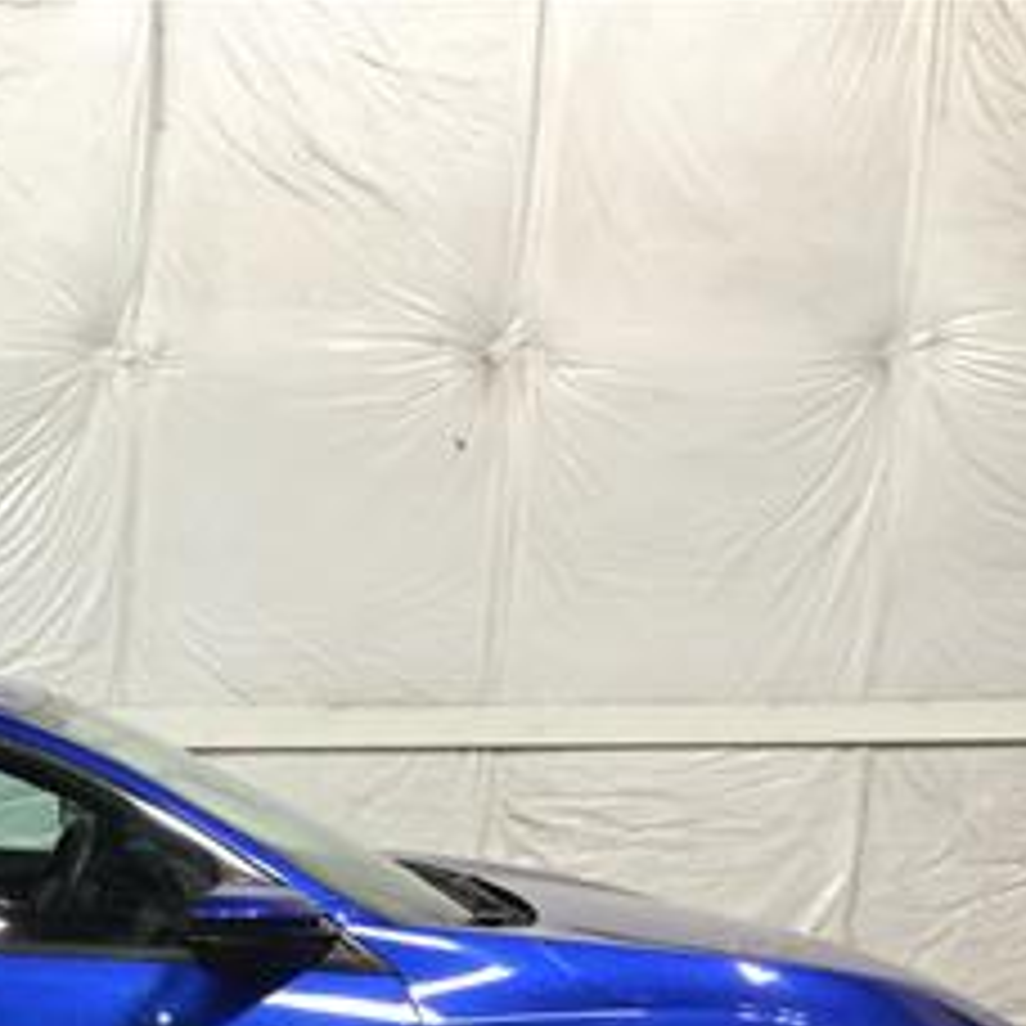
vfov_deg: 21.5
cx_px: -176
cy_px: 1071
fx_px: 2582
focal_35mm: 77
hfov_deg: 21.1
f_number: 2.4
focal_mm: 3.3
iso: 80
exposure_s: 1/30
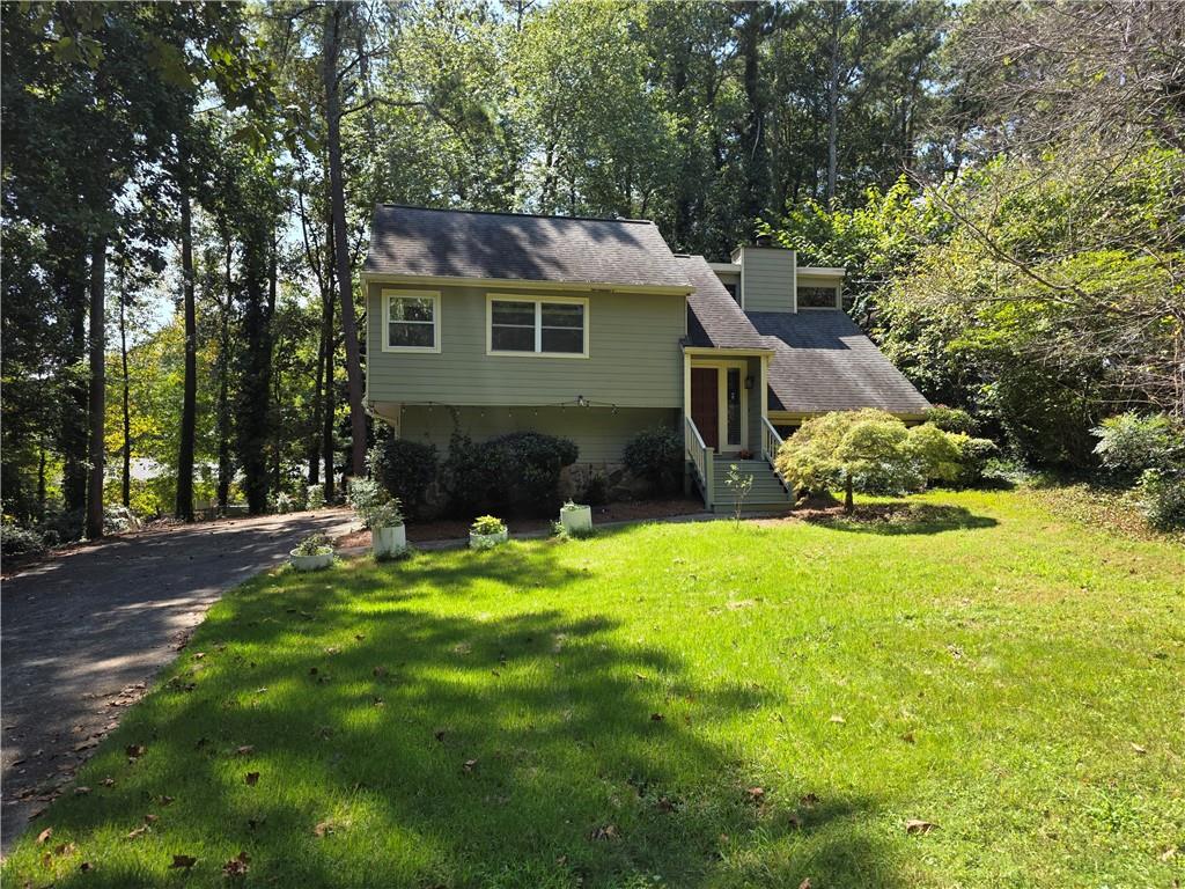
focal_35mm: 23
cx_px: 592
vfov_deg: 58.9
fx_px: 787
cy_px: 444
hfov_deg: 73.9
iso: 80
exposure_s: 1/1391
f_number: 1.7
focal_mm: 6.3
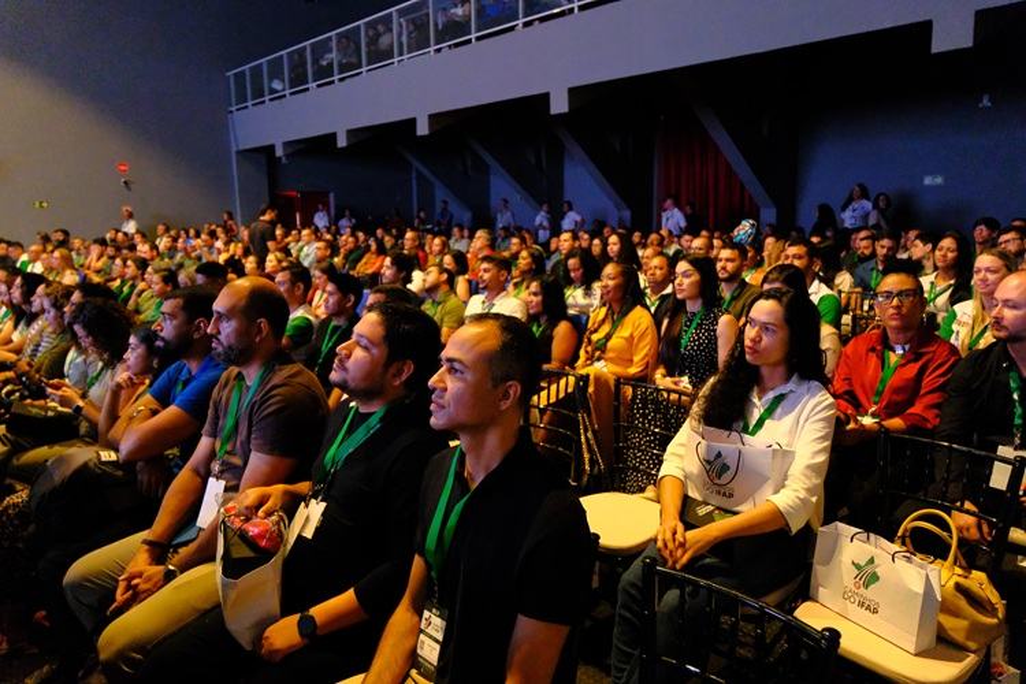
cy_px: 342
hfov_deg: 69.4
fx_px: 741
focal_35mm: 26
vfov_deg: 49.6
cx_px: 513
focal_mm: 17
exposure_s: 1/42
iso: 12800
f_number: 2.8
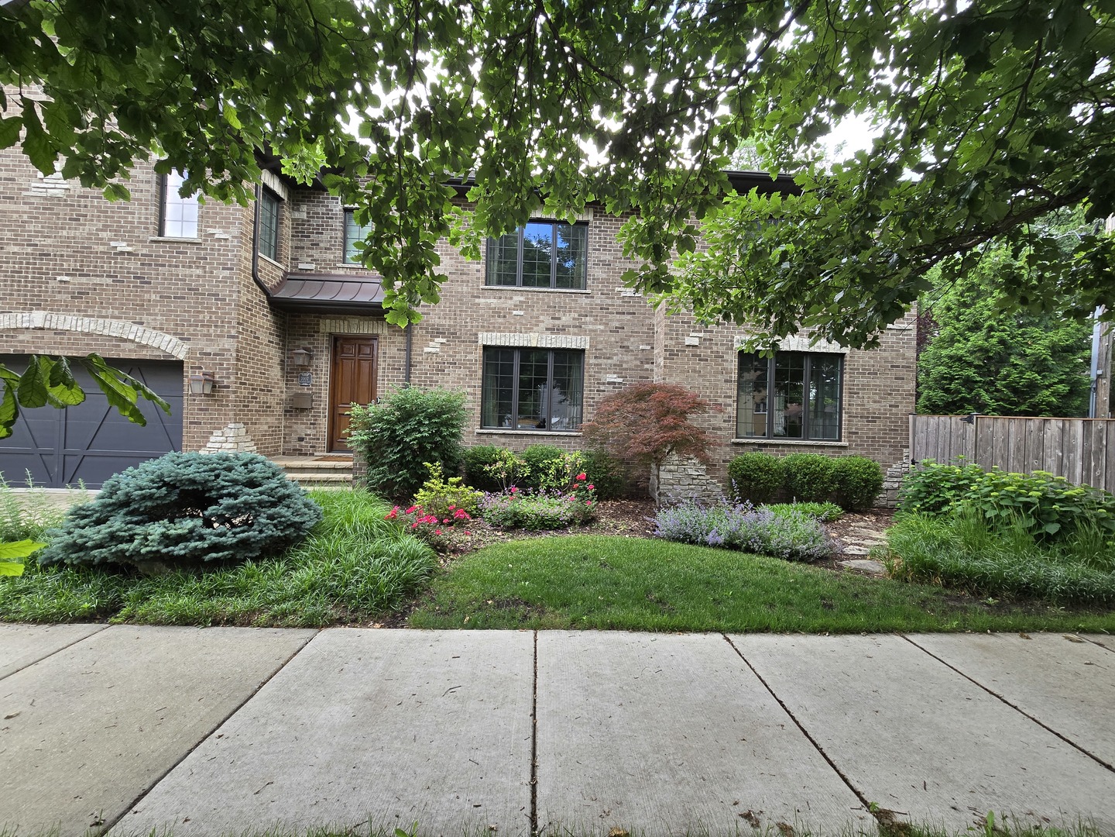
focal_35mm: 13
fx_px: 419
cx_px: 558
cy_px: 418
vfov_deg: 89.9
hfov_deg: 106.2
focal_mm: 2.2
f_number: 2.2
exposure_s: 1/131
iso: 50
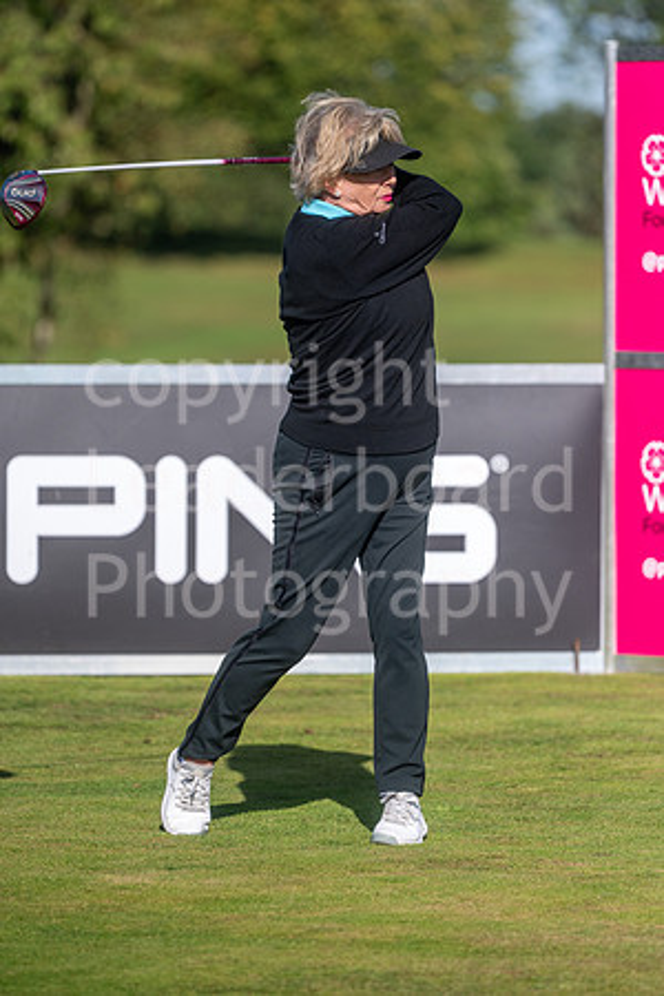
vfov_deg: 6.9
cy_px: 498
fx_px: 8299
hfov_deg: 4.6
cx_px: 332
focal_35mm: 300
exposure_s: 1/4000
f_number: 5
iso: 500
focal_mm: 300
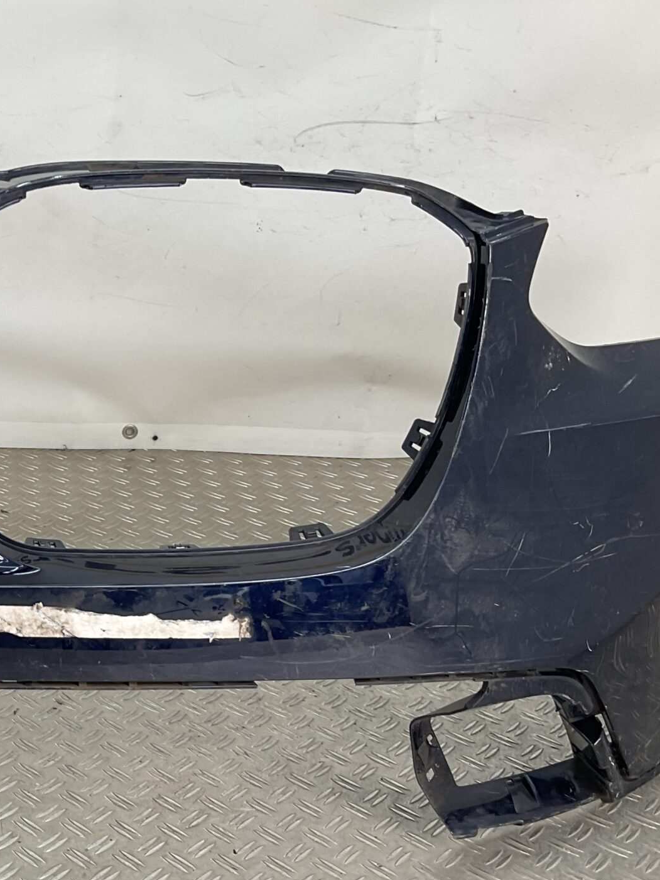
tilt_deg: -27.0
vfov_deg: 36.0
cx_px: -18
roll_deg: -1.8
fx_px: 1347
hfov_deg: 25.9
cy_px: 541
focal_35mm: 53
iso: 16
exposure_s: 1/120
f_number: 1.8
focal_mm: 3
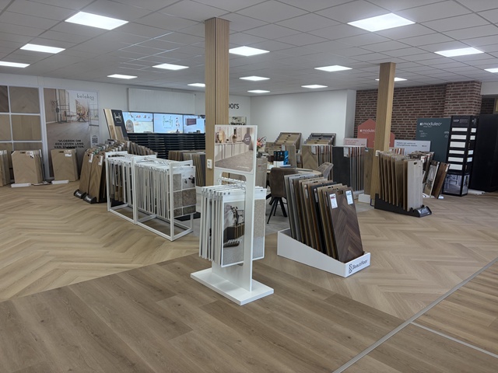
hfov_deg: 67.3
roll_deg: -0.4
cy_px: 186
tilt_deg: -8.7
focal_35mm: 26
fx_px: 374
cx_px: 249
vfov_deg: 53.1
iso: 64
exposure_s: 1/100
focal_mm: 5.96
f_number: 1.6
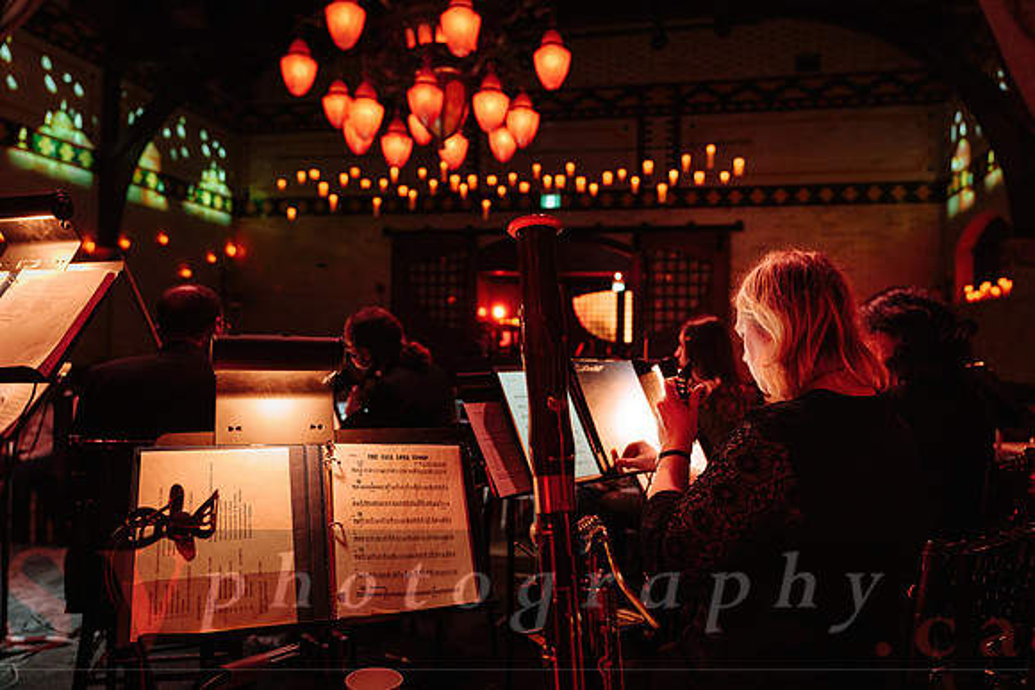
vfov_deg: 48.0
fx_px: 776
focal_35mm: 27
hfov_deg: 67.4
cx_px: 518
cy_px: 345
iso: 1600
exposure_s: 1/50
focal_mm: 27
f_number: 2.8
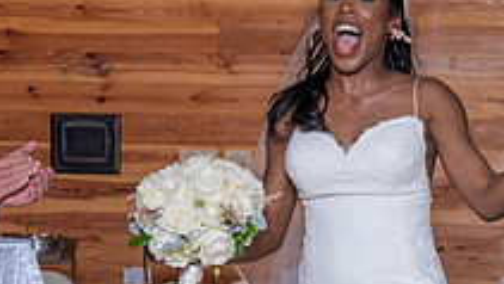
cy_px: 328
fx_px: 2554
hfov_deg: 11.2
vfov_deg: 6.3
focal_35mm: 191
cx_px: 481
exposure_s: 1/200
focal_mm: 55
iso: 2000
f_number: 4.5
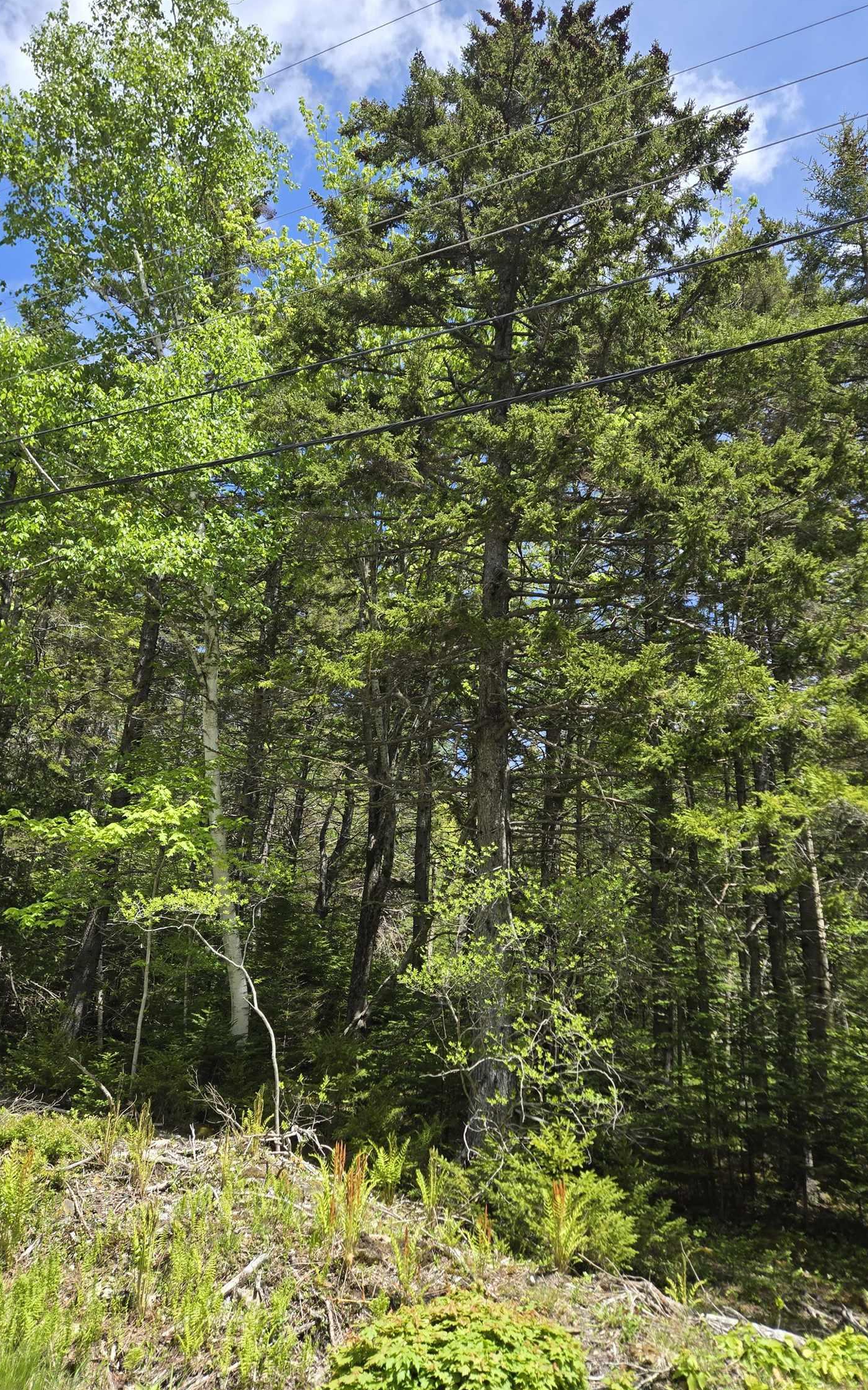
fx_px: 946
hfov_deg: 49.3
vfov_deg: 72.5
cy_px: 679
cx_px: 451
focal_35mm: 25
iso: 25
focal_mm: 5.4
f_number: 1.8
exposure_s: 1/773
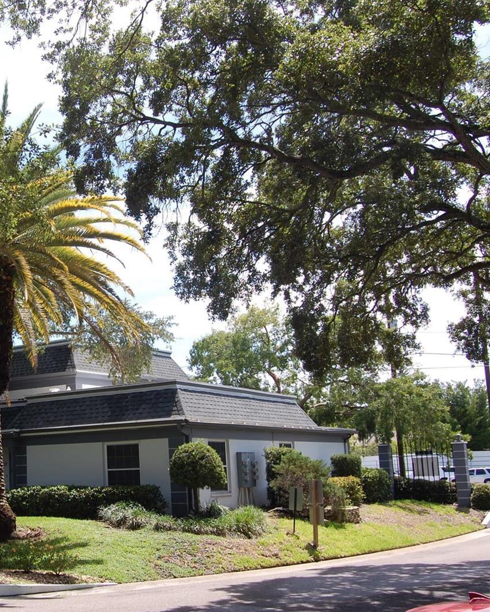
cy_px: 308
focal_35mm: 47
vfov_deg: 39.5
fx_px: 852
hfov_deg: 30.7
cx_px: 55
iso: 200
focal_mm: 22
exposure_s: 1/250
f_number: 8
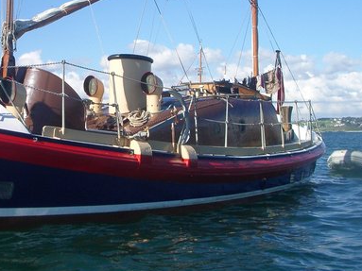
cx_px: 86
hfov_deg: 29.7
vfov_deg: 22.8
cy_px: 77
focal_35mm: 64
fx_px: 669
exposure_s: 1/500
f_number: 4.3
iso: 80
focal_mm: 5.8
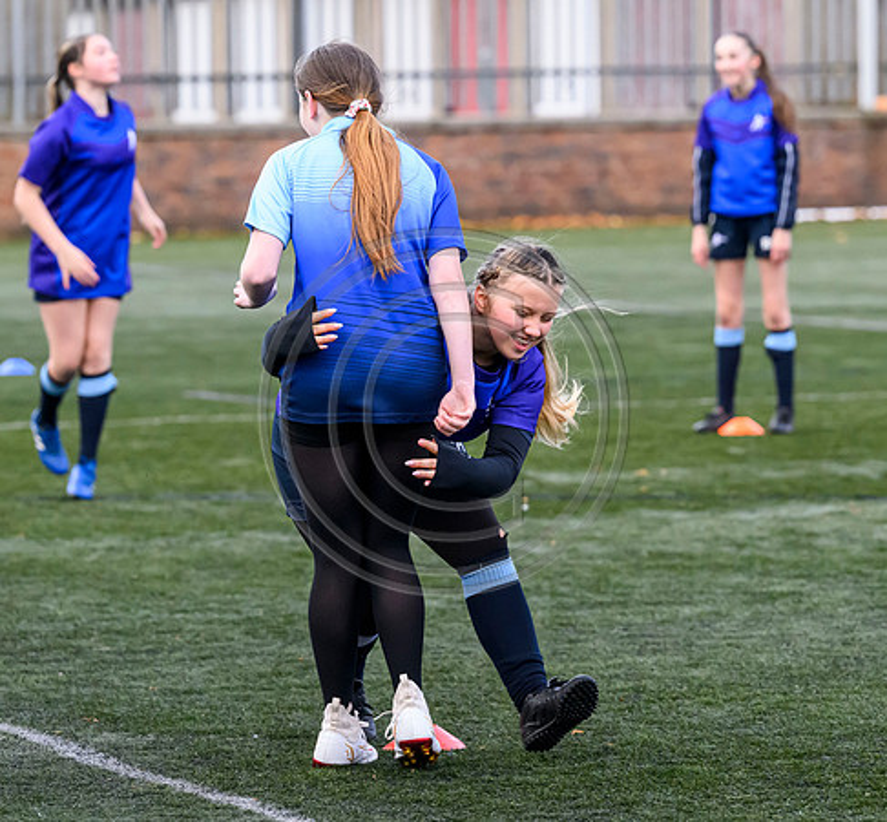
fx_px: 6579
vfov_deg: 7.1
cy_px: 479
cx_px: 555
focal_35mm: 235
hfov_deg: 7.7
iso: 5000
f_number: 4.5
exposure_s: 1/2500
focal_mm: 165
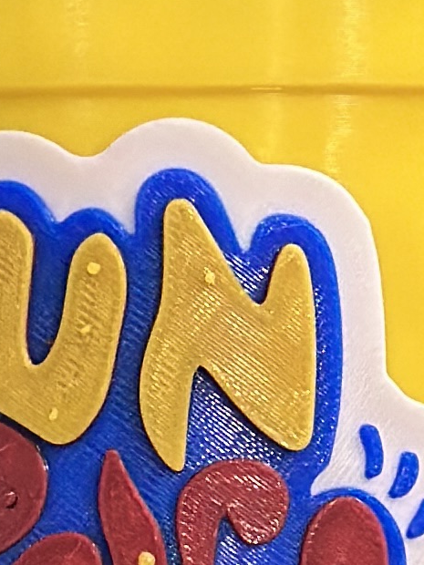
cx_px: 67
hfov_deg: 4.8
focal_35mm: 312
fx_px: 5095
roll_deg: -0.3
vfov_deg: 6.3
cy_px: -79
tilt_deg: +5.1
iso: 400
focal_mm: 6.86
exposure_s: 1/33
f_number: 1.78
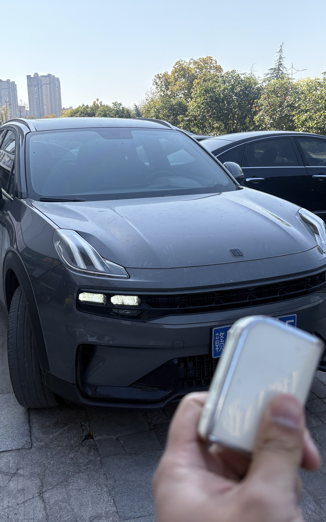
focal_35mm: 37
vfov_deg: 52.8
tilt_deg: -13.1
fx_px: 526
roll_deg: +2.2
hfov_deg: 34.4
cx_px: 138
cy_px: 260
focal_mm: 5.96
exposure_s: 1/1484
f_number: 1.6
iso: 64
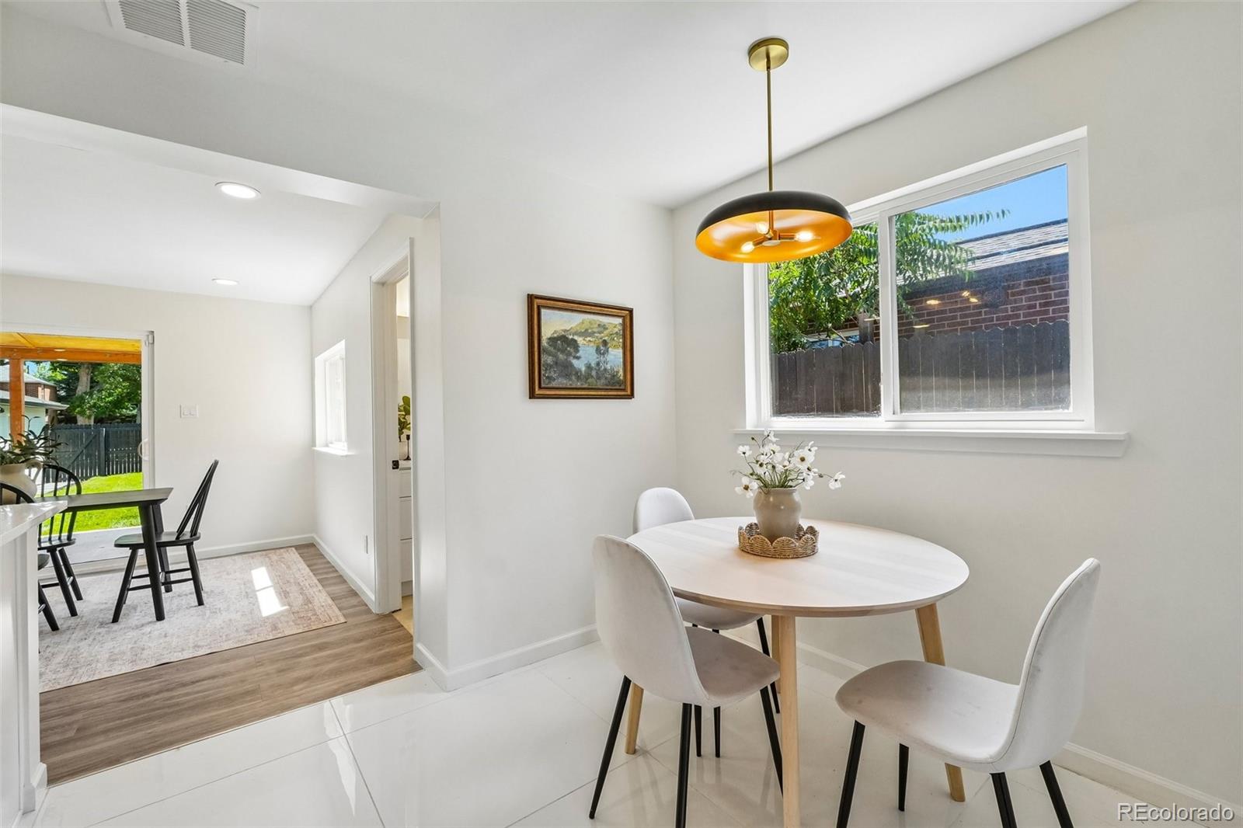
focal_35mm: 15
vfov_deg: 77.3
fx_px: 518
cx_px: 622
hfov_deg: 100.4
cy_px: 414
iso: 800
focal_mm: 10
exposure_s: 1/80
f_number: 8
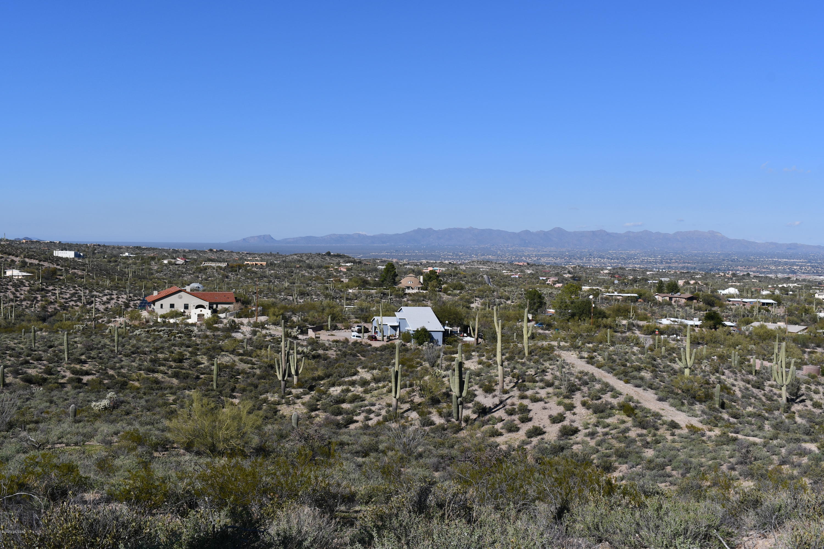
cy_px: 274
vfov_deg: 33.4
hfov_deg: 48.5
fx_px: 915
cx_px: 412
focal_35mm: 40
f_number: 10
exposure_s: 1/400
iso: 100
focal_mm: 27
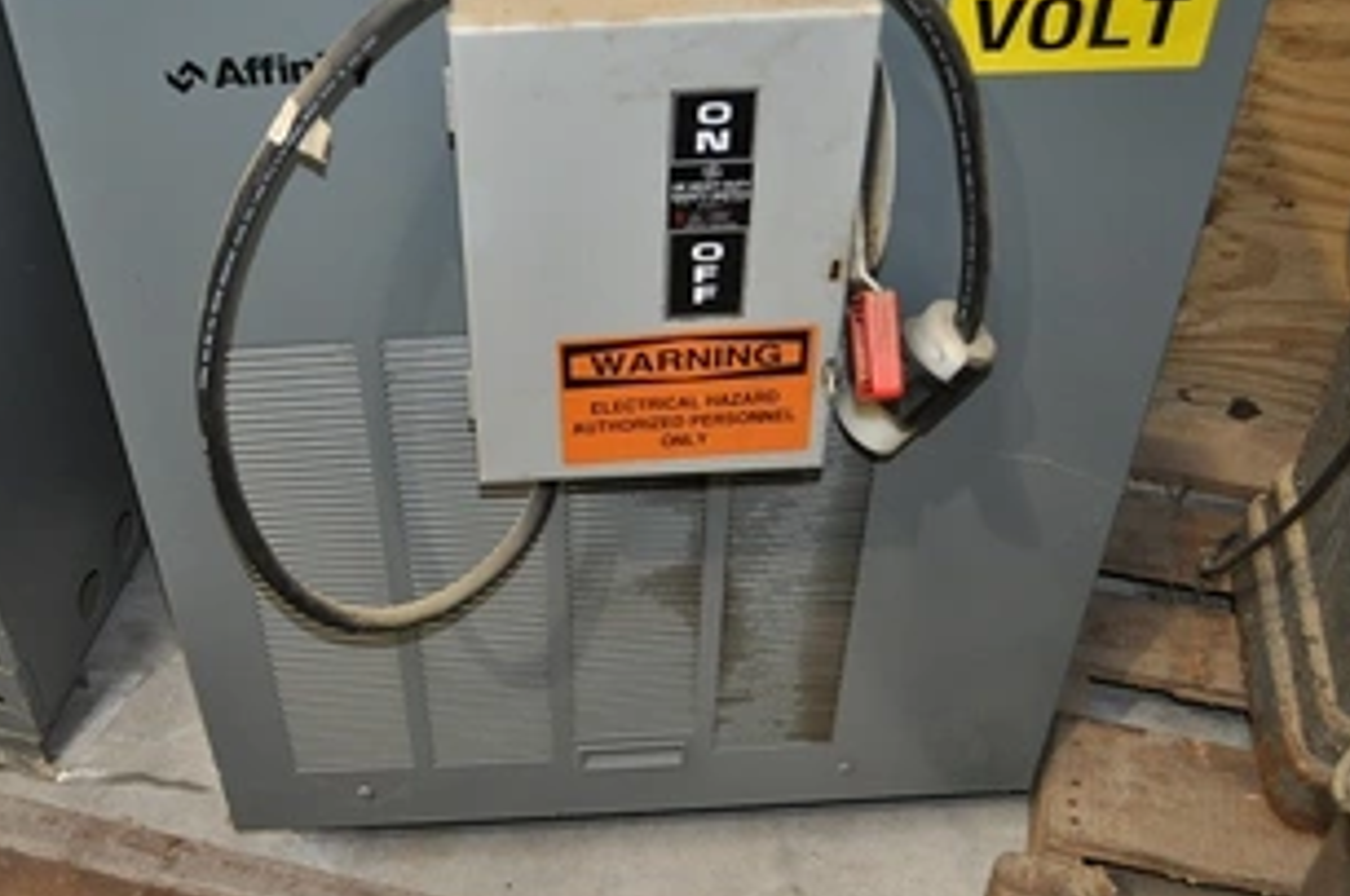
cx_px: 492
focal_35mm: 43
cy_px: 355
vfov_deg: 31.0
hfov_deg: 45.0
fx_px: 1610
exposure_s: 1/60
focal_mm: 22
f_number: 4
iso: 800
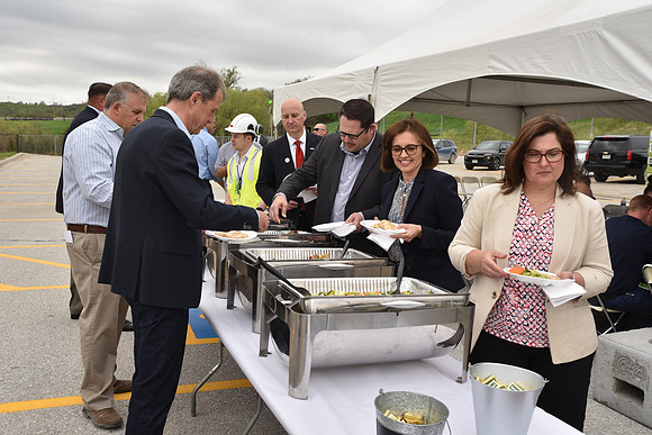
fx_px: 634
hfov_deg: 54.4
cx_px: 326
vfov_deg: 37.9
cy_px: 218
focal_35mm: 35
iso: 100
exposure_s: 1/200
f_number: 8
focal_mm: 35
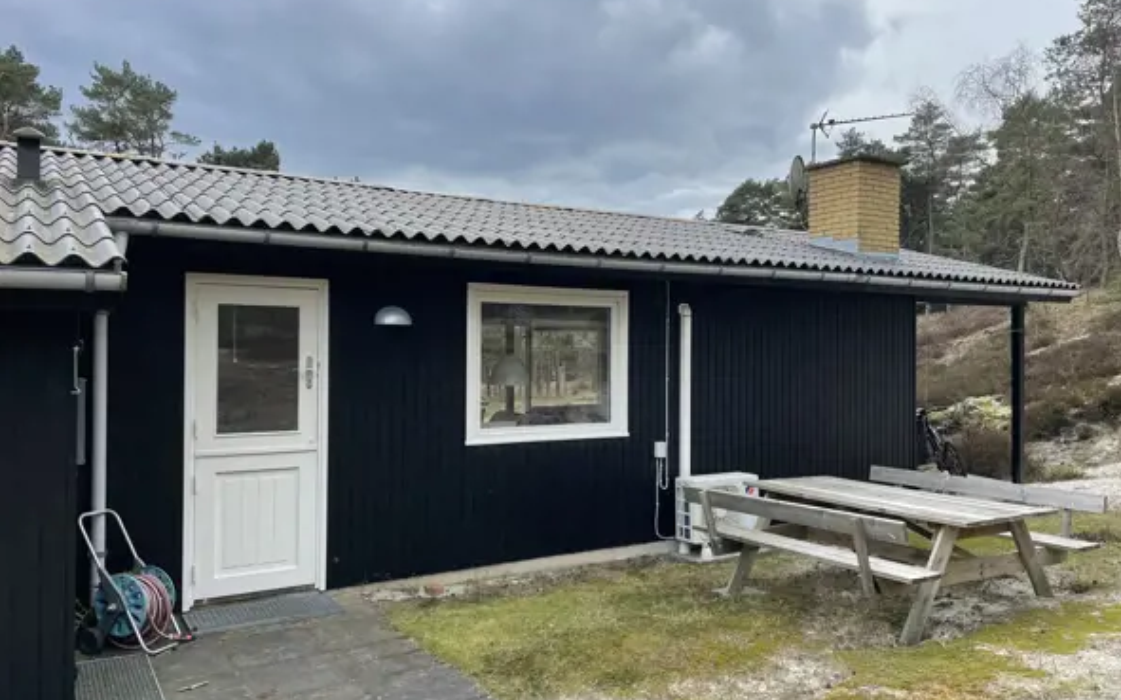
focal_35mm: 28
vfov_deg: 44.5
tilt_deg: +0.2
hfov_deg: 66.5
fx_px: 855
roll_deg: -0.6
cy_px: 353
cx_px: 567
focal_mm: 4.2
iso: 32
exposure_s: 1/1335
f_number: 1.6
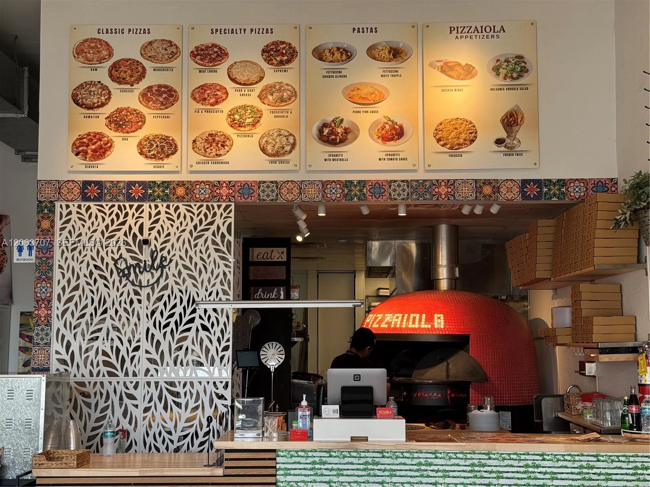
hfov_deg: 39.7
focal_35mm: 48
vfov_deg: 30.3
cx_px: 325
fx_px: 901
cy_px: 244
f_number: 1.78
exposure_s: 1/135
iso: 50
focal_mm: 6.76
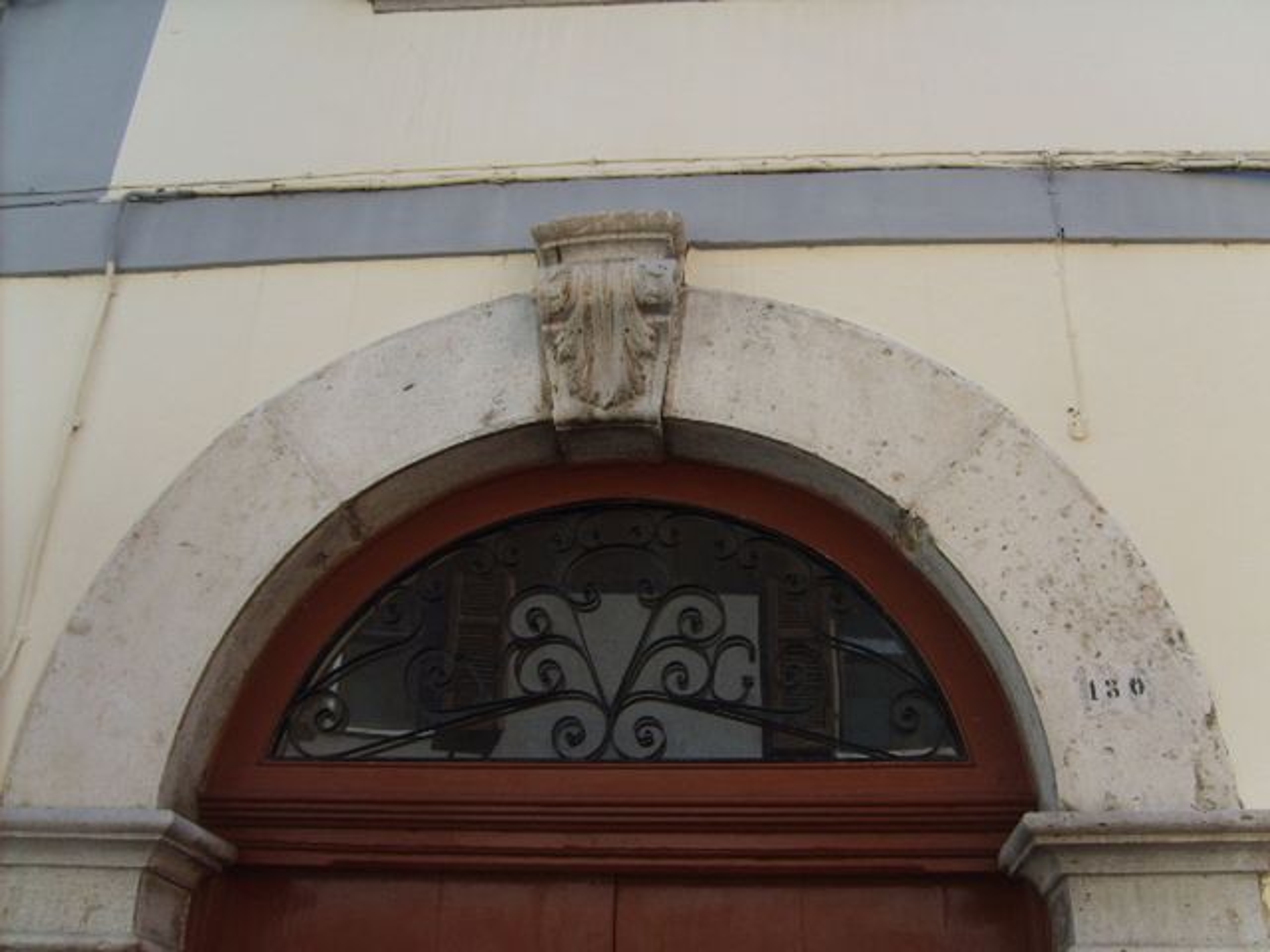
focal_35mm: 35
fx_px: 1284
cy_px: 476
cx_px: 635
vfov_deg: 40.7
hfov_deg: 52.6
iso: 50
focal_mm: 5.8
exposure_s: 1/500
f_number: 2.8
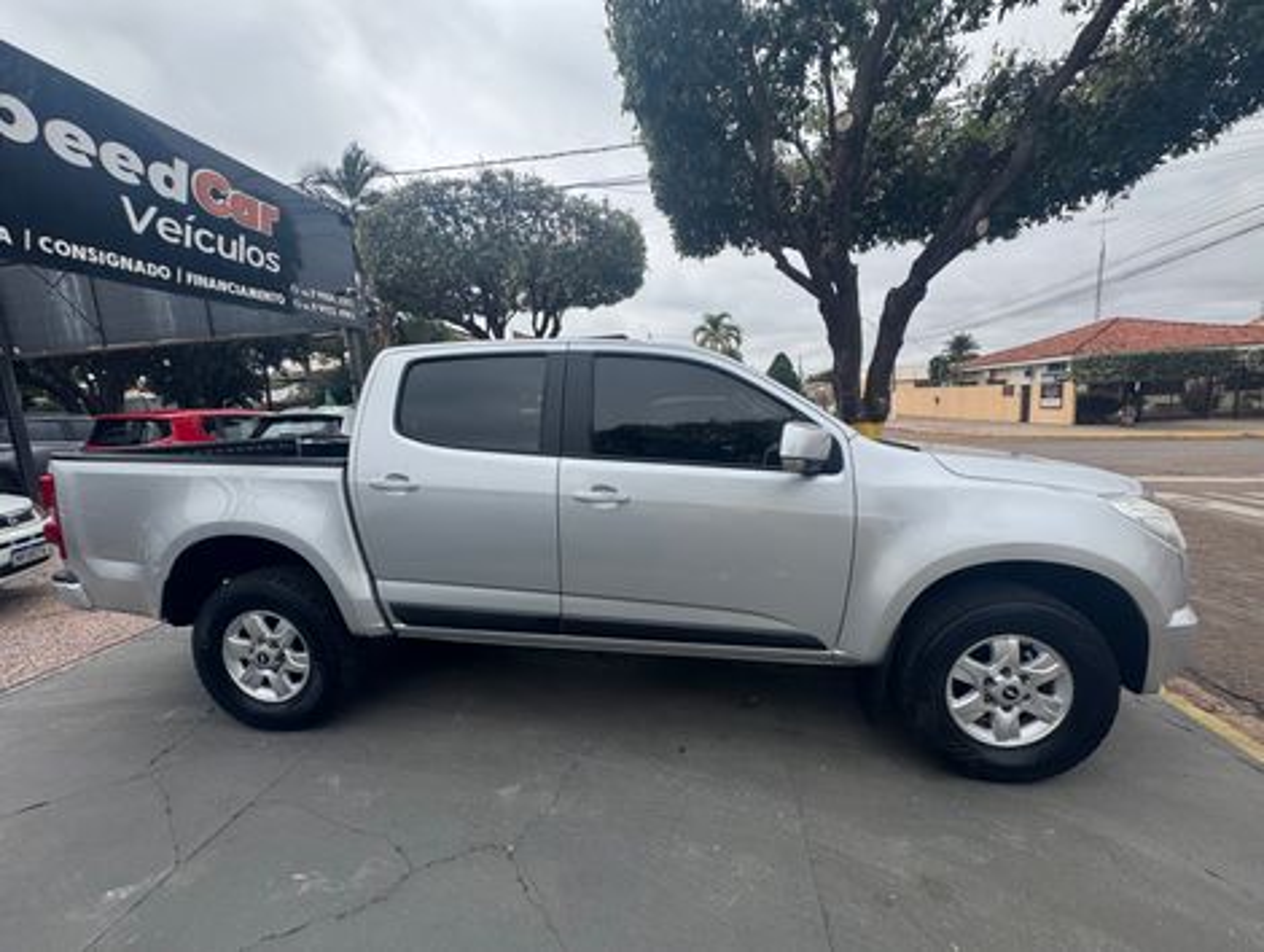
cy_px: 476
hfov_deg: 102.0
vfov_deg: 85.8
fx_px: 512
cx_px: 632
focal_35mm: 14
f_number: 2.2
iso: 50
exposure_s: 1/1395
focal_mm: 2.22
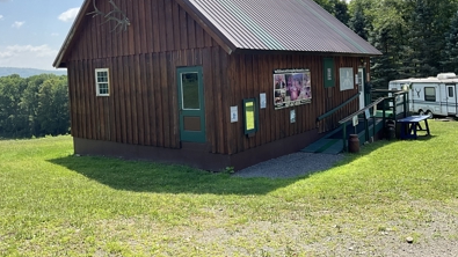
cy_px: 85
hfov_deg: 61.0
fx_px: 389
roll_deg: +2.2
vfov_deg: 36.3
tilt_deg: -2.2
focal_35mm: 32
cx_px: 228
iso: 25
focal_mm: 3
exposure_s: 1/1195
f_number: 1.8
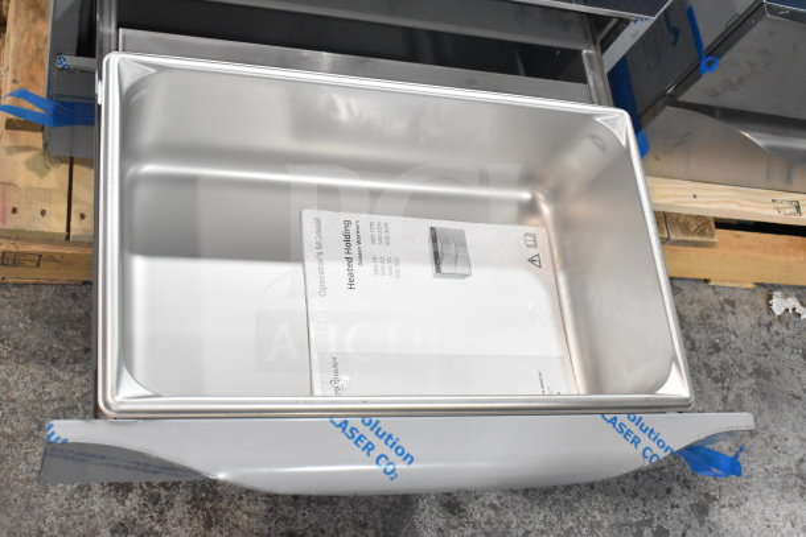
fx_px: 974
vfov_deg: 30.9
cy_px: 268
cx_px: 403
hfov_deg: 45.0
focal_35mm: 44
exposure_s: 1/320
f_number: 9
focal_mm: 29
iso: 6400
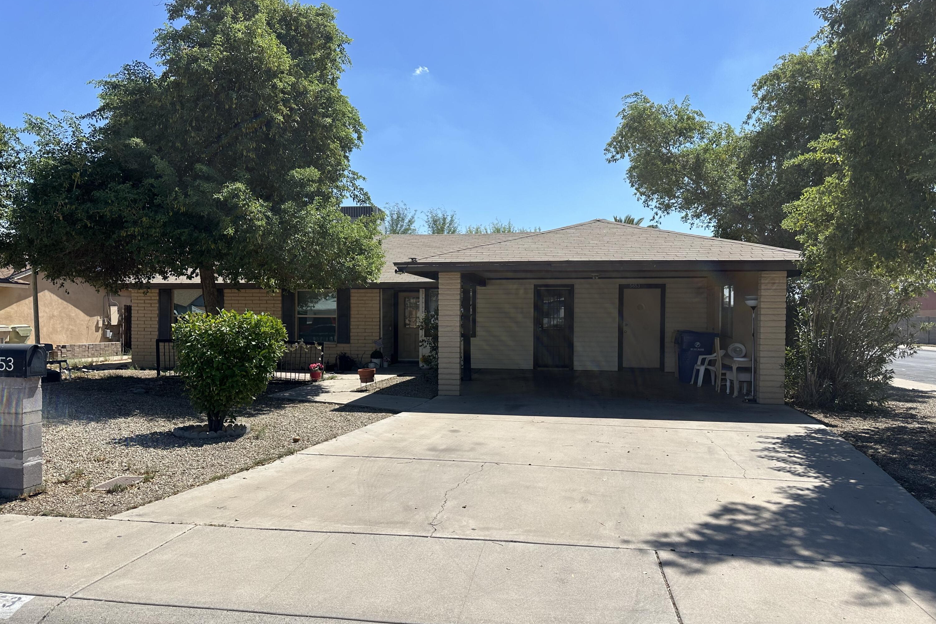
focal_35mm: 25
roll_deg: -0.3
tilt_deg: -0.2
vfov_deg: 51.3
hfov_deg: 71.5
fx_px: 650
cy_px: 323
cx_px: 468
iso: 80
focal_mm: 6.86
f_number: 1.78
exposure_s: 1/5525
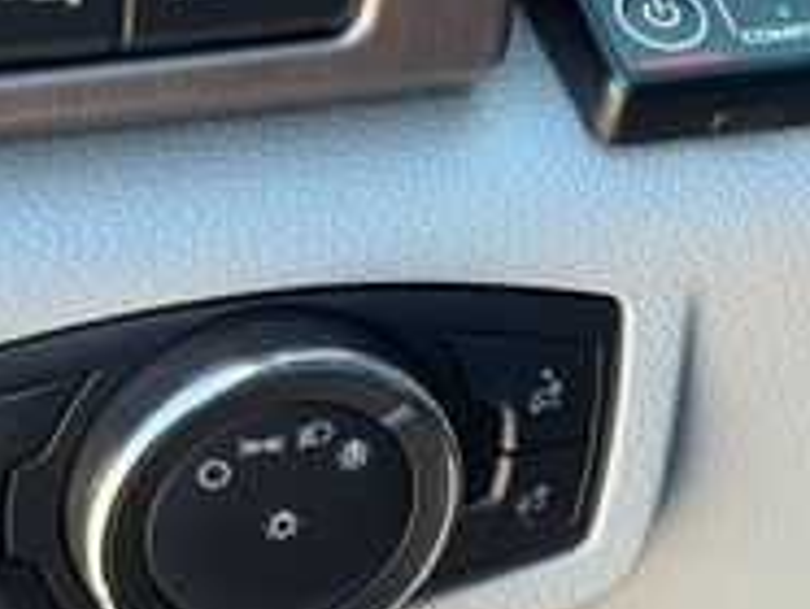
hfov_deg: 11.8
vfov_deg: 9.0
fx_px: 3866
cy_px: 435
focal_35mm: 165
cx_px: 888
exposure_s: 1/219
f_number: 1.78
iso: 64
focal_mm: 6.76
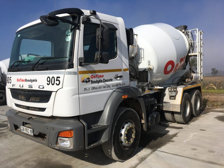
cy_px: 84
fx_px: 188
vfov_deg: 48.2
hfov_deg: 61.7
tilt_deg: -3.5
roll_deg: +0.3
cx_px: 112
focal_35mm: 29
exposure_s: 1/3497
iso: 25
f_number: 2.2
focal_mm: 4.15
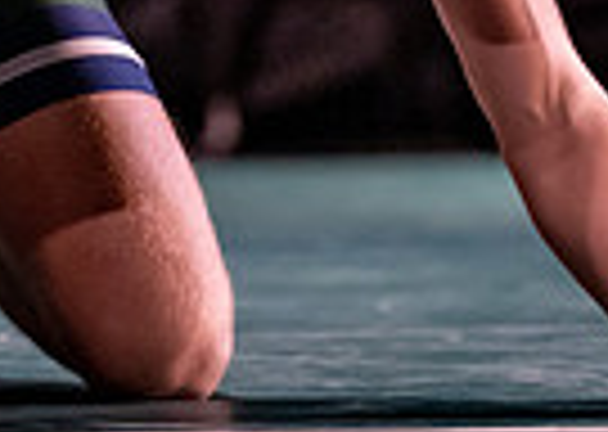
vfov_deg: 1.9
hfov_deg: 2.6
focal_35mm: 775
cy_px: 130
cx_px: 159
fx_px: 13362
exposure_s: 1/800
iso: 2000
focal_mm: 135
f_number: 1.8
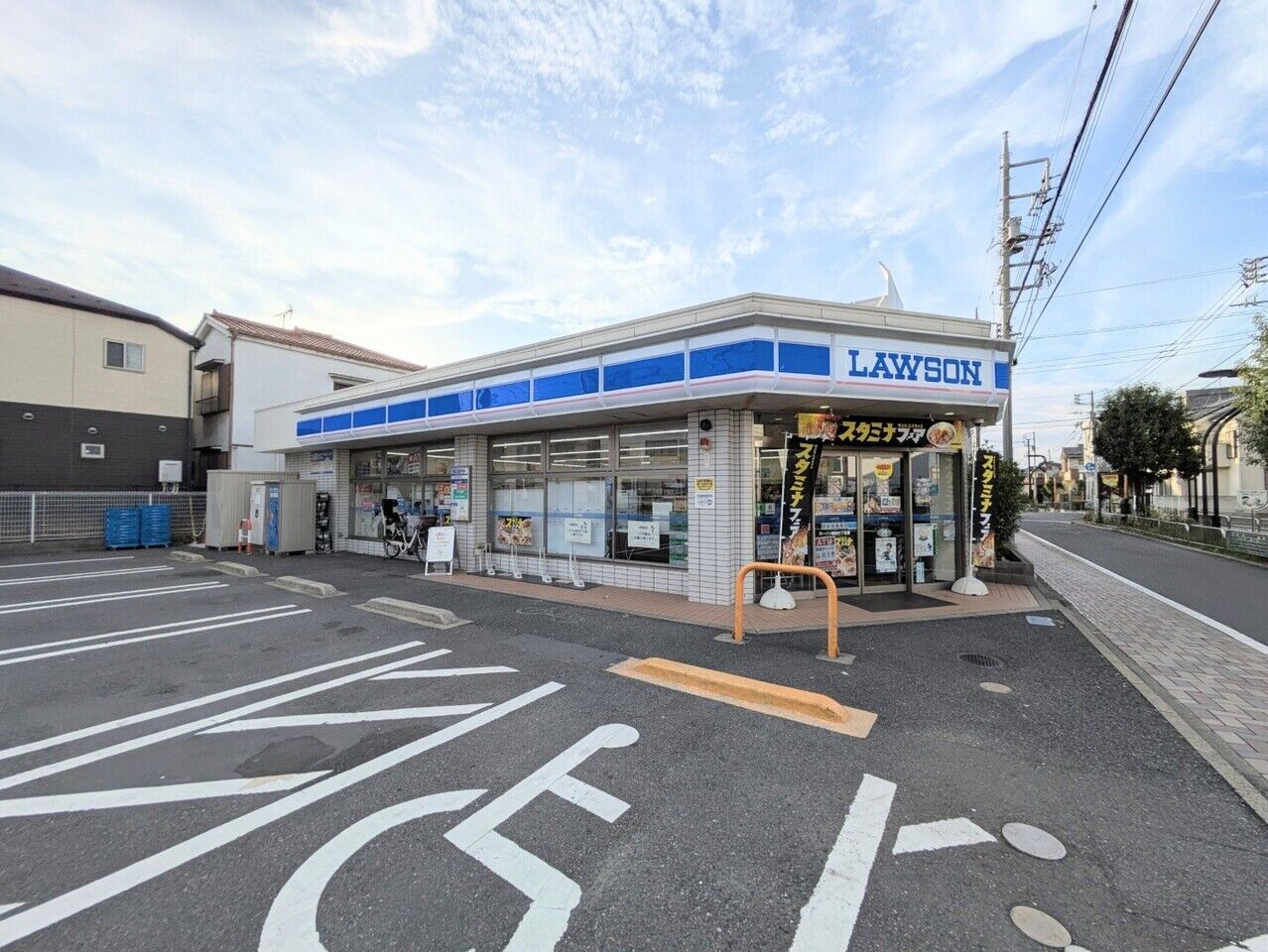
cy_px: 476
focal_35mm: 14
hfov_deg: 102.0
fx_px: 513
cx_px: 634
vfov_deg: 85.7
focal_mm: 1.83
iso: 47
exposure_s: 1/3704
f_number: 2.2
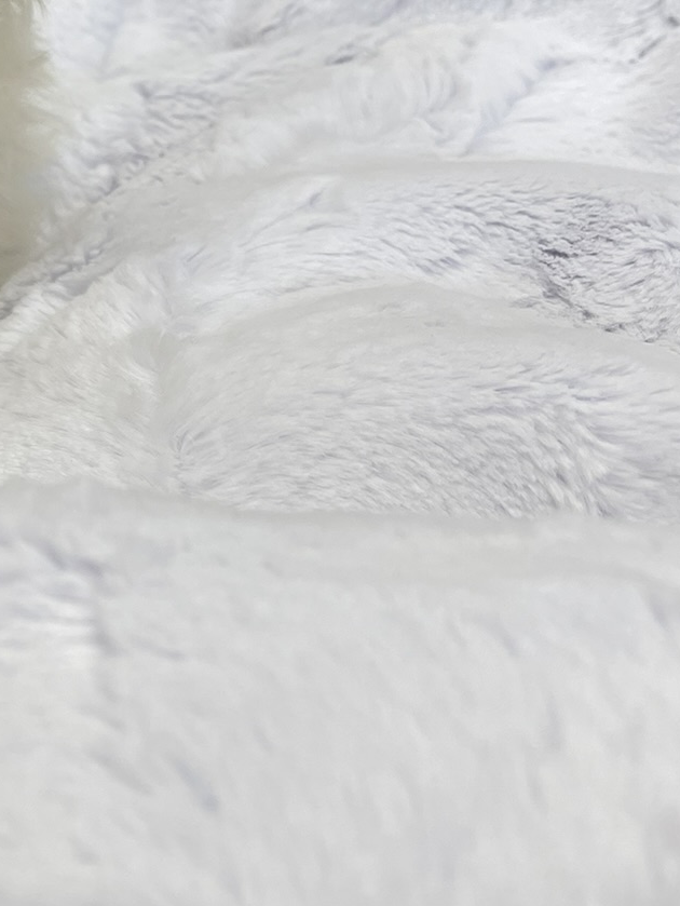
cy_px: 138
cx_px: -135
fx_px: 1597
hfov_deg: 22.2
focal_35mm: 61
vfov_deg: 30.6
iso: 80
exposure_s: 1/120
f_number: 1.6
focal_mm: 5.1
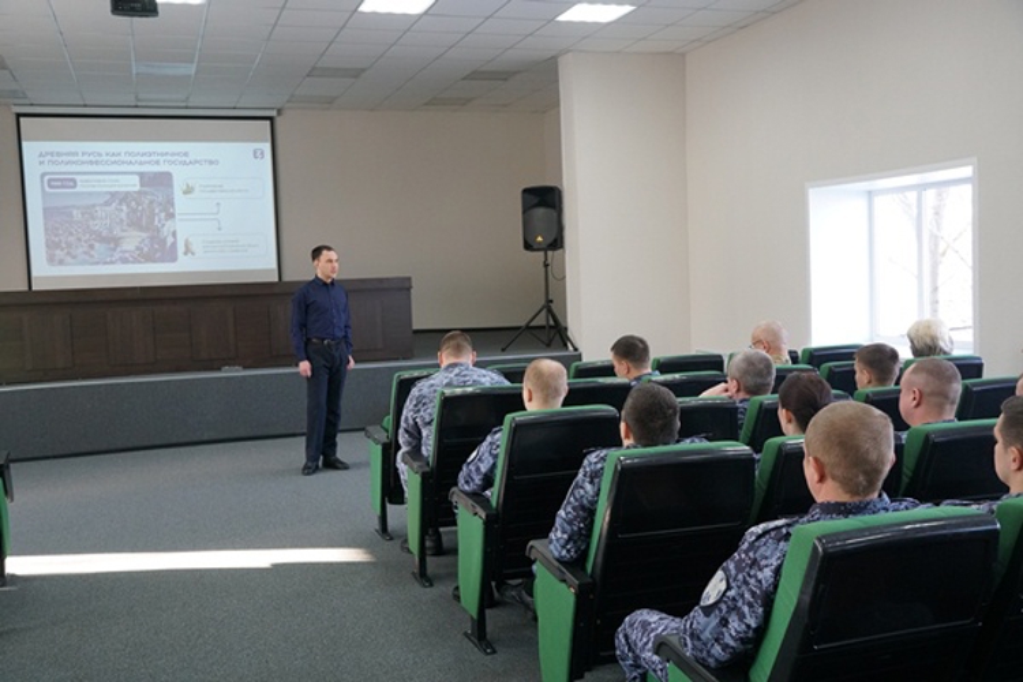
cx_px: 512
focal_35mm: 38
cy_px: 341
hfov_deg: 51.3
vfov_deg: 35.5
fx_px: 1066
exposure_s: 1/160
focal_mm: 25
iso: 1000
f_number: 4
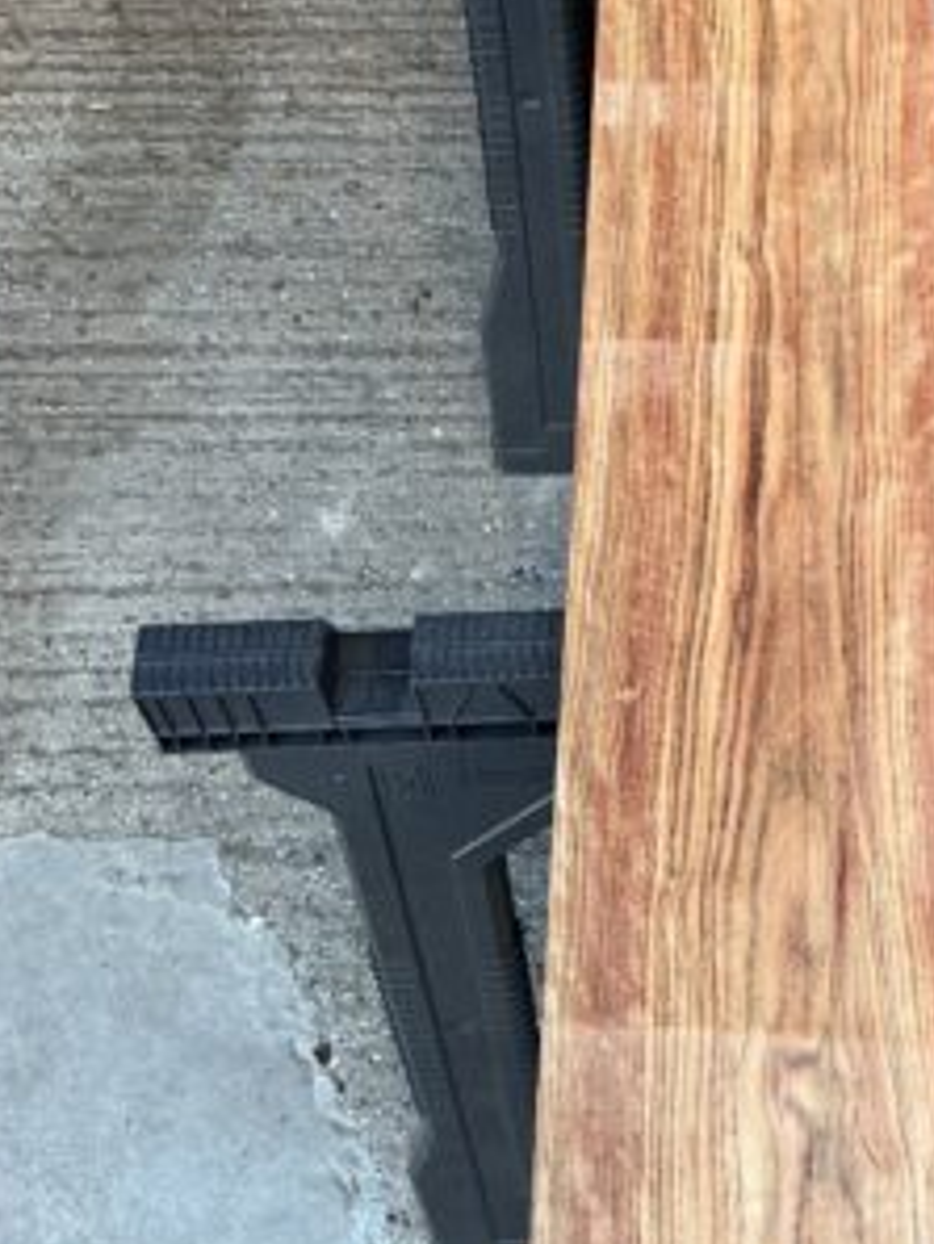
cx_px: 783
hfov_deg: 27.3
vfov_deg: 36.1
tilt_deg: -60.4
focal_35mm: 52
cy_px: 341
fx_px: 1869
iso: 50
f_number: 1.8
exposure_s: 1/120
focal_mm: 3
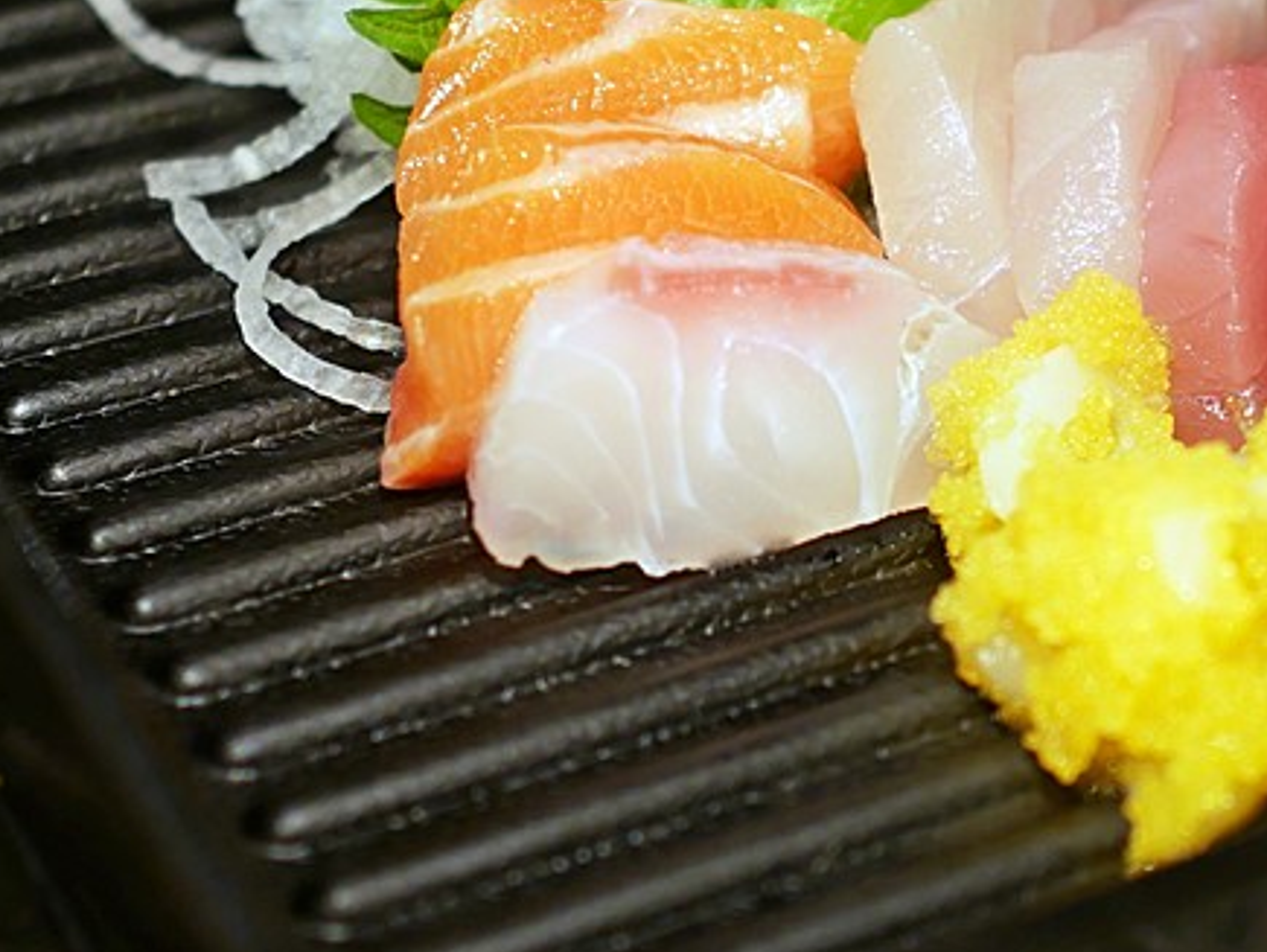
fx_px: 4213
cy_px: 342
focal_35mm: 115
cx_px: 885
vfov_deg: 12.9
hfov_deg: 17.0
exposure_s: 1/400
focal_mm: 25
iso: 200
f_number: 1.8
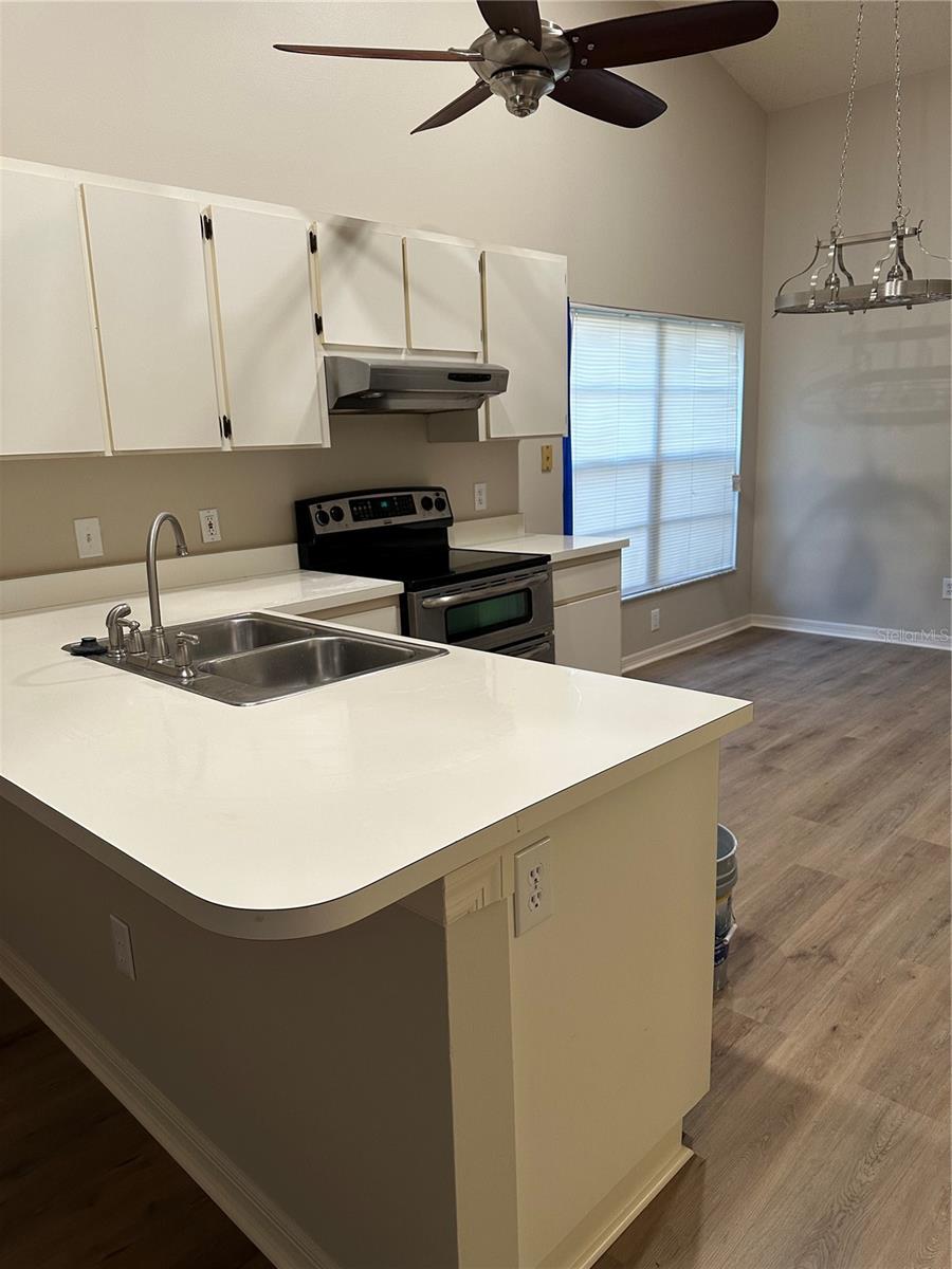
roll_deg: +2.2
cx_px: 476
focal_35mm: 24
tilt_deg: -13.3
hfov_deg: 56.8
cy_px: 634
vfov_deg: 71.6
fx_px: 880
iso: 200
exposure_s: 1/60
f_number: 1.78
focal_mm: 6.86
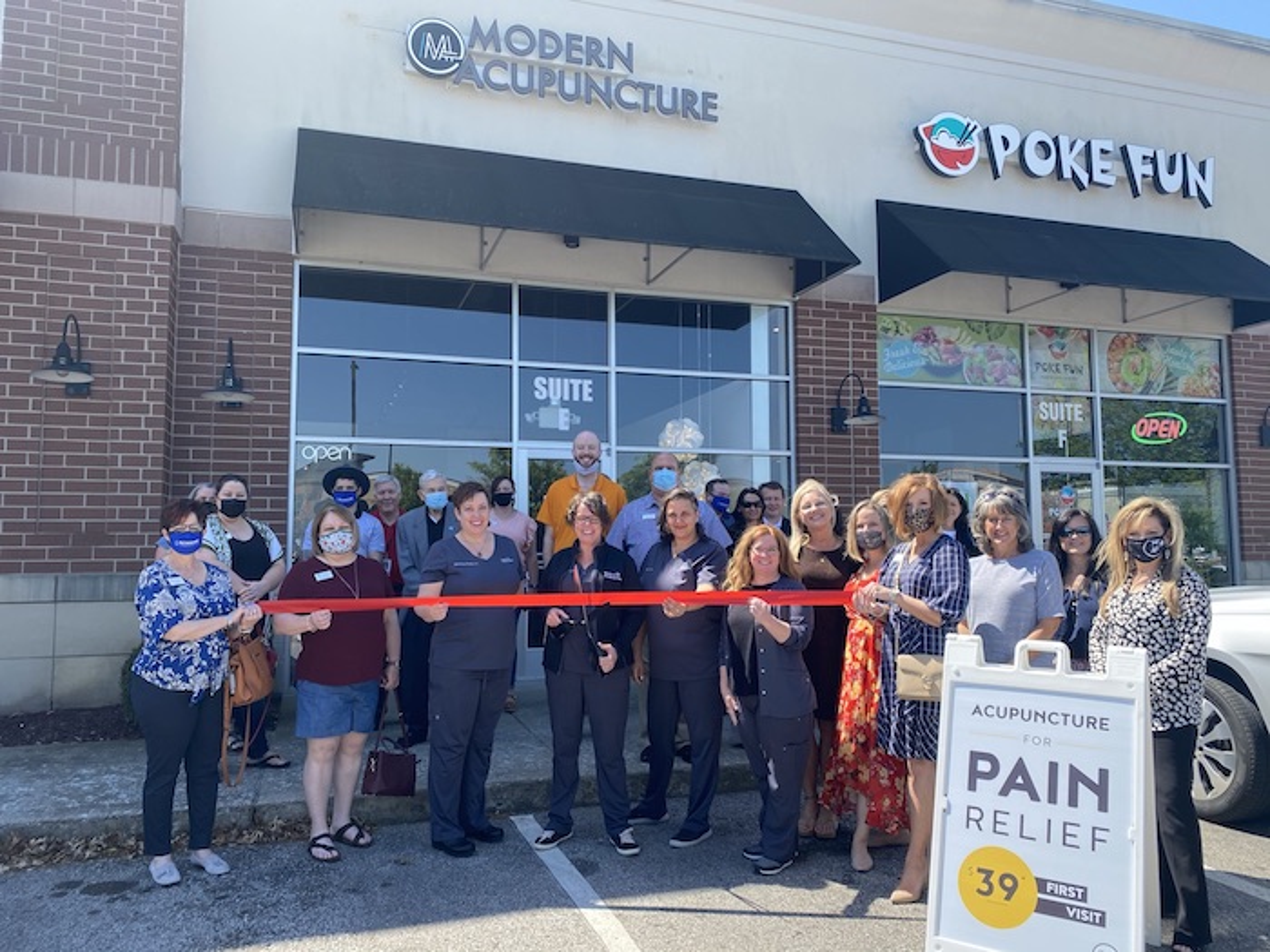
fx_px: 954
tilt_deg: +4.2
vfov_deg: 53.1
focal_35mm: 26
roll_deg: +0.8
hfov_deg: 67.3
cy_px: 476
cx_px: 635
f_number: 1.8
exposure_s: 1/793
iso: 32
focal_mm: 4.25
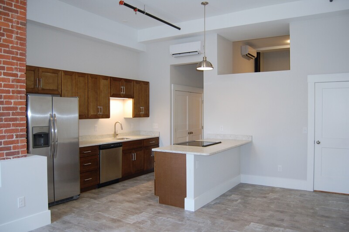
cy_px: 116
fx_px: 262
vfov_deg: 47.9
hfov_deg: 67.4
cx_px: 174
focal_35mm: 27
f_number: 3.5
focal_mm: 18
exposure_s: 1/60
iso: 400
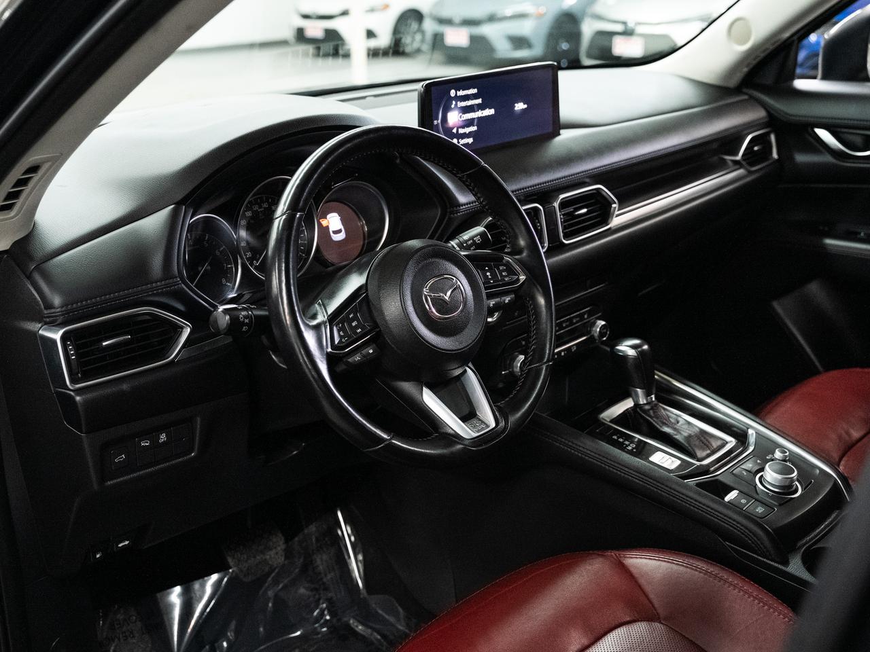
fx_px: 979
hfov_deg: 47.9
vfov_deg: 36.9
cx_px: 435
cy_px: 326
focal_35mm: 39
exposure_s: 1/100
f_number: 4.5
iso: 2500
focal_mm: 36
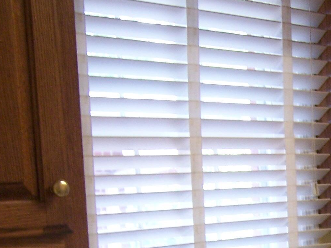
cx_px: 329
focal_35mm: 84
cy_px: 304
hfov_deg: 22.4
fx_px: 803
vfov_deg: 16.8
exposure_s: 1/20
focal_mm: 5.5
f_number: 3.4
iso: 140
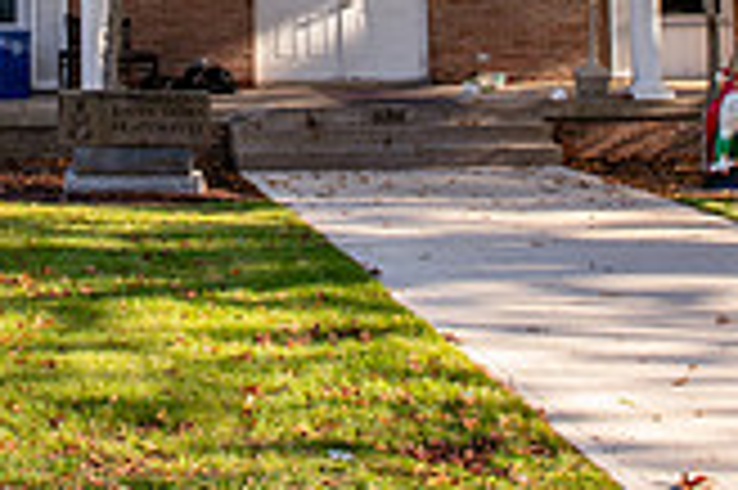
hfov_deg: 23.7
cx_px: 176
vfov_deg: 15.0
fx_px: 1741
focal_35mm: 85
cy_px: -214
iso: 250
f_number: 4
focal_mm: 24
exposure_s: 1/400
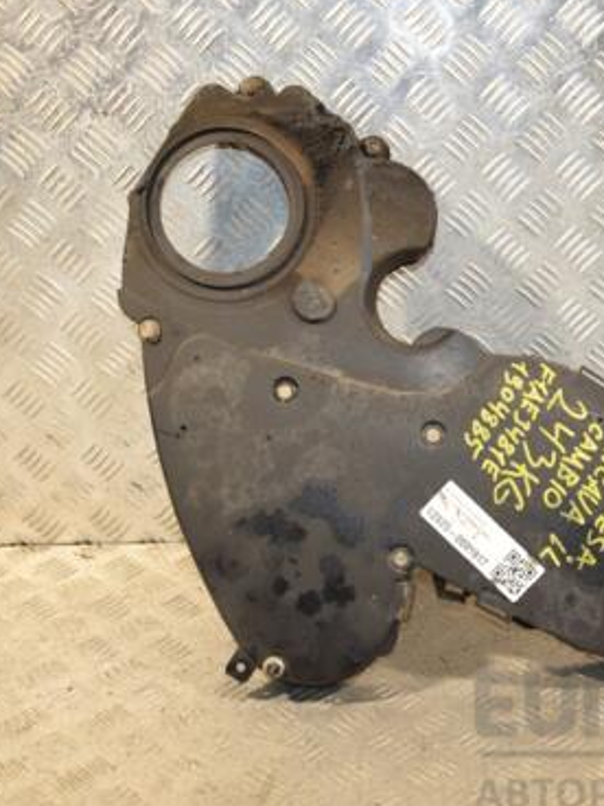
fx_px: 1368
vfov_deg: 32.8
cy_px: 412
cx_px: 433
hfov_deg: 24.7
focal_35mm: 59
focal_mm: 25
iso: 800
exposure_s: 1/200
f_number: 5
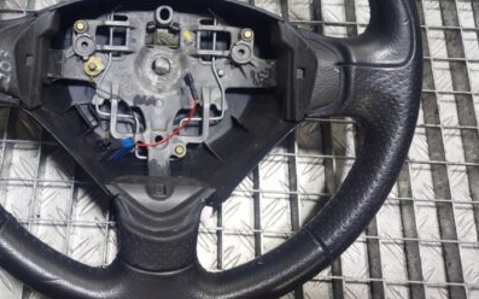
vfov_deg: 31.0
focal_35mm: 40
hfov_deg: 48.3
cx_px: 154
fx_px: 522
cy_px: 52
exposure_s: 1/50
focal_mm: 5.23
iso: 200
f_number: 1.8
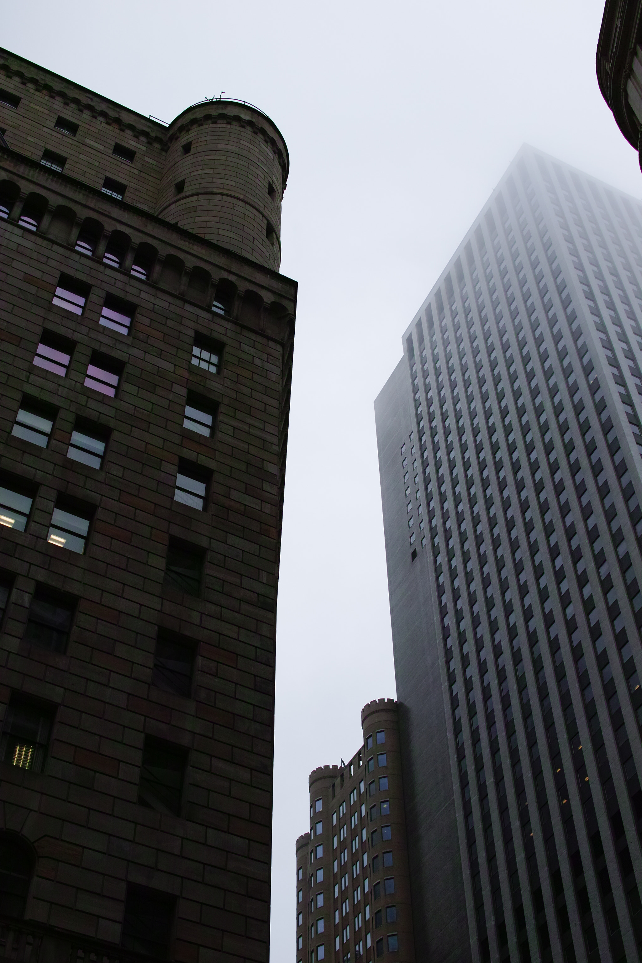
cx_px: 321
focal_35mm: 45
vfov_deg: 43.6
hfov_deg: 29.9
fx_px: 1204
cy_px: 482
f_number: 4
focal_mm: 30
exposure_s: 1/1000
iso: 200
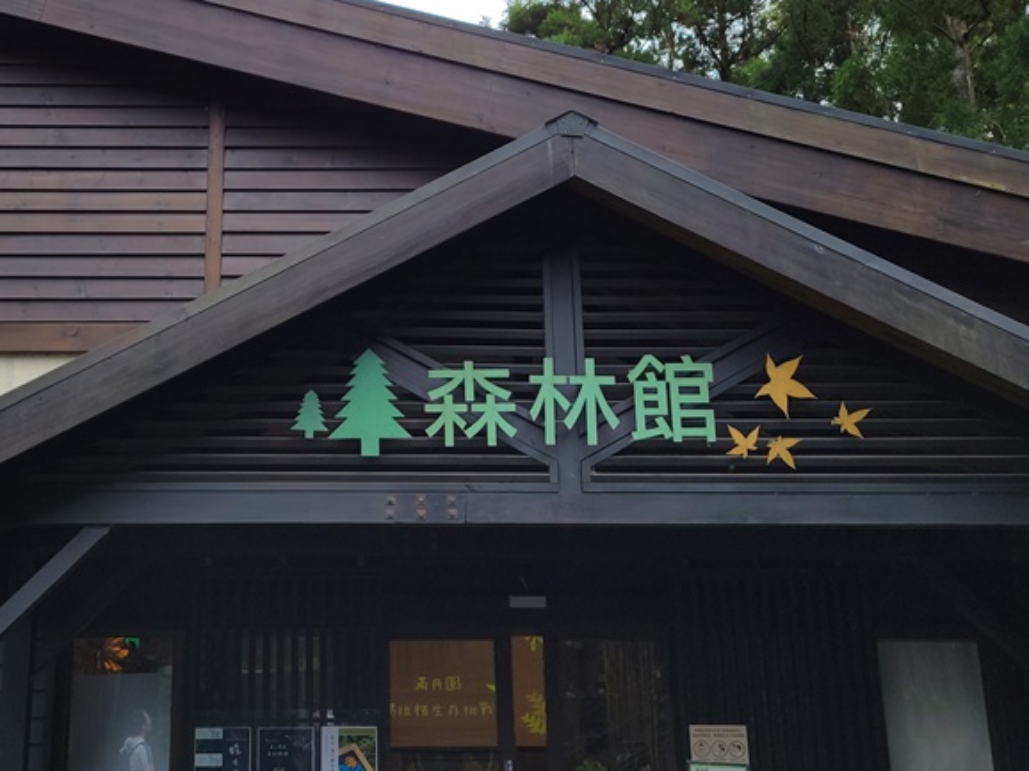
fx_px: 1337
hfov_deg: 41.5
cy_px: 349
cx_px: 335
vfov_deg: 32.1
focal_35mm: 45
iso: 40
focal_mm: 5.4
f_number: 1.8
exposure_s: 1/1297
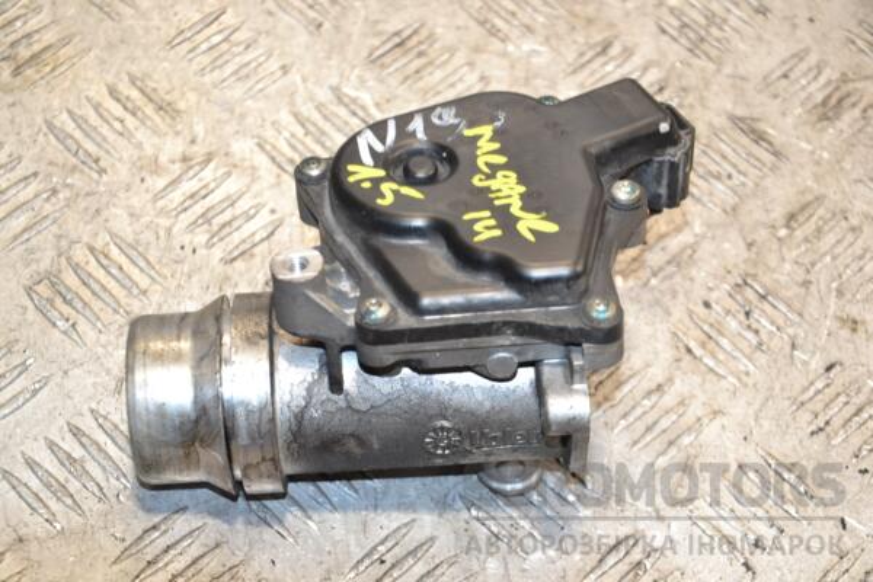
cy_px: 291
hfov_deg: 19.5
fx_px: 2546
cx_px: 436
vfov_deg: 13.0
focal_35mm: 105
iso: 800
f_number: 5.3
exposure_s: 1/100
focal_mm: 70
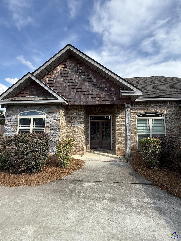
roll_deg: -1.0
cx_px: 90
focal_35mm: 14
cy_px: 120
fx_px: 98
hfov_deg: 85.7
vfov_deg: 102.1
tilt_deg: +4.5
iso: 64
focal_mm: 2.22
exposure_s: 1/876
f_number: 2.2
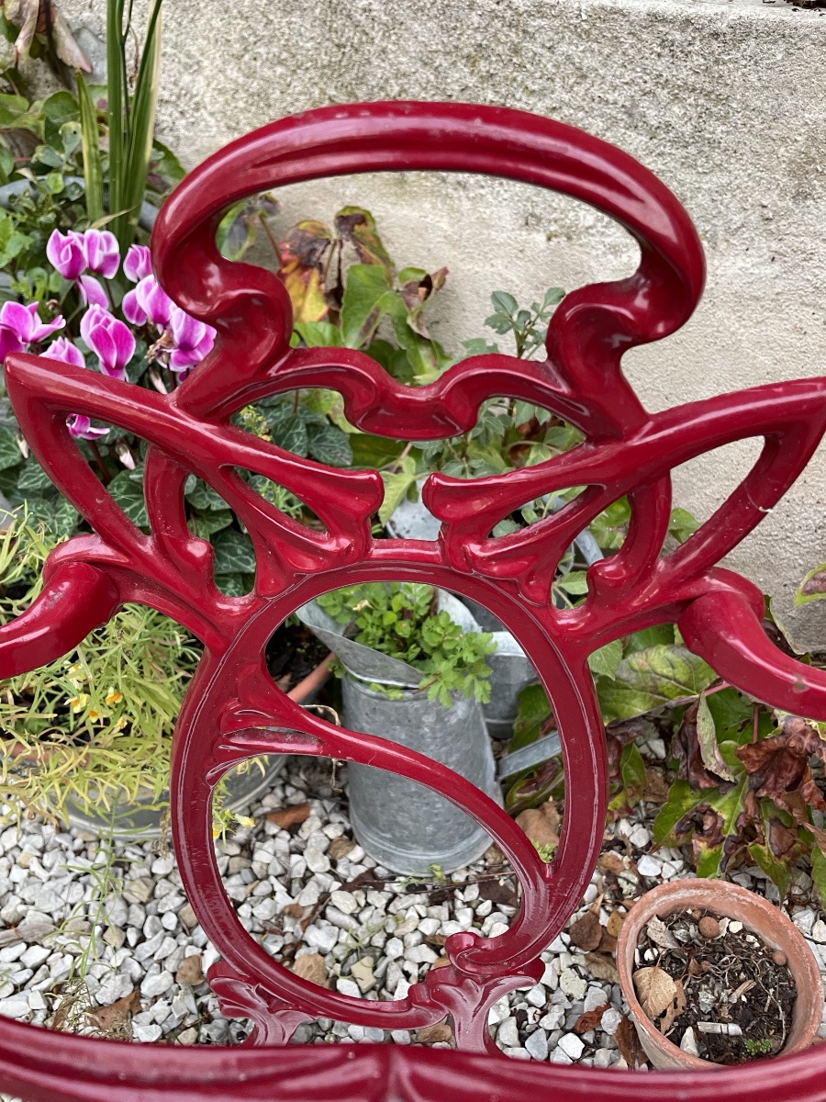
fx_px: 827
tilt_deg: -36.8
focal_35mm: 26
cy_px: 551
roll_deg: -0.6
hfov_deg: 53.1
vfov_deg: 67.3
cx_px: 413
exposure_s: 1/60
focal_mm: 4.2
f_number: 1.6
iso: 160
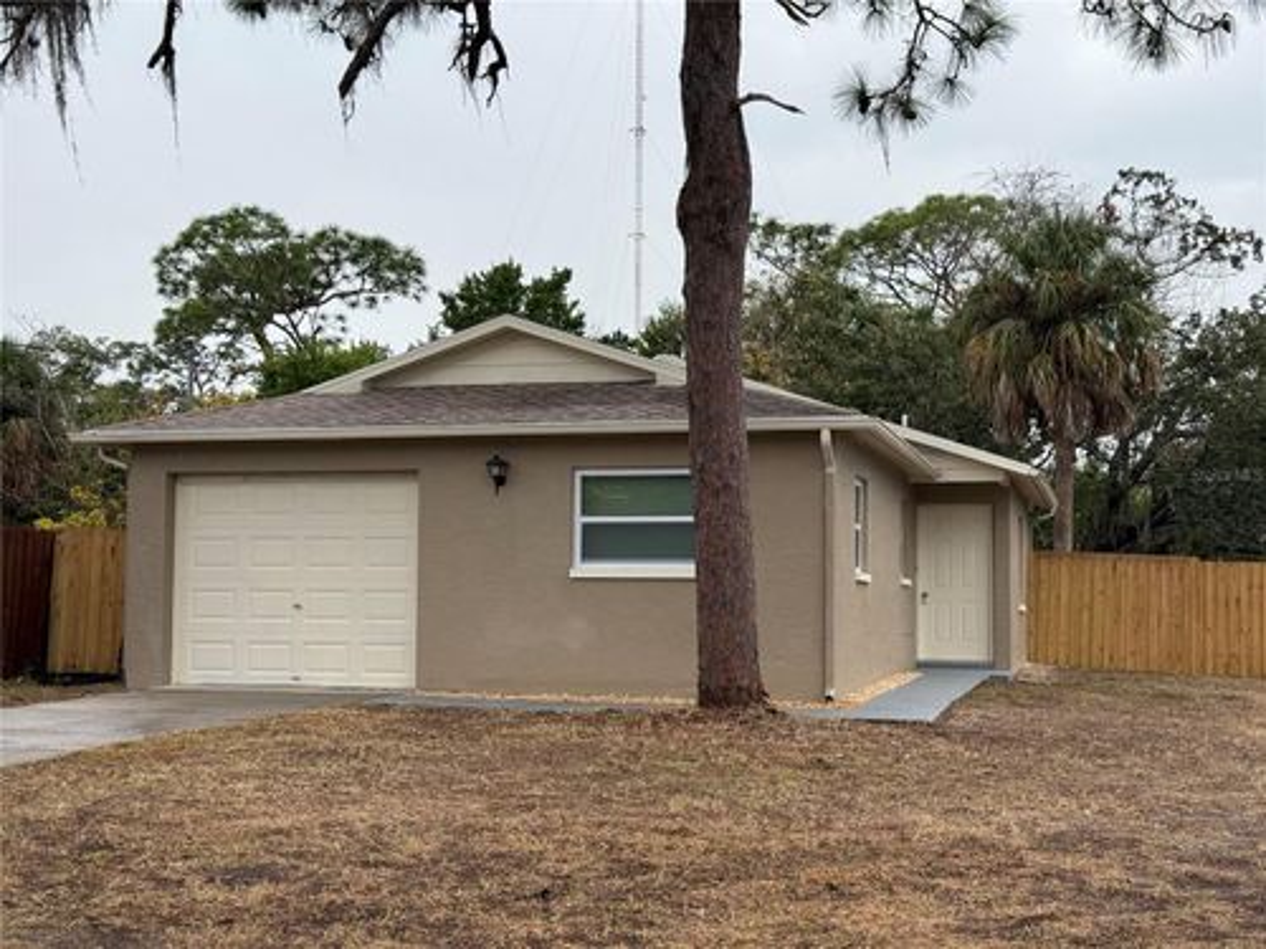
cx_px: 633
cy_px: 474
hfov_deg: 39.7
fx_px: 1755
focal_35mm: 48
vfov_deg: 30.3
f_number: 1.78
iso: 64
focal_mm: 6.76
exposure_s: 1/786
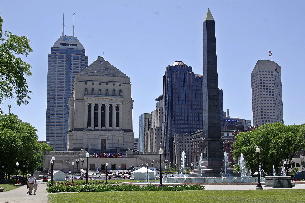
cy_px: 102
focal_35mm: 42
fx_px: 356
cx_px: 152
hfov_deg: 46.4
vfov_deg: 31.9
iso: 200
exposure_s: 1/250
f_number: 8
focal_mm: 28.13
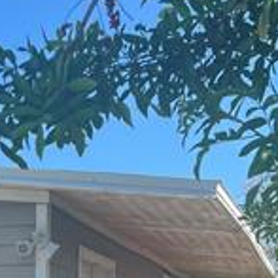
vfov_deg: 13.2
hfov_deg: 14.2
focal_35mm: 120
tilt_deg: -4.6
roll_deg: +1.4
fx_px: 1090
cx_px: -26
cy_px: 490
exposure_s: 1/2299
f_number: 1.5
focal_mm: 5.7
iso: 50
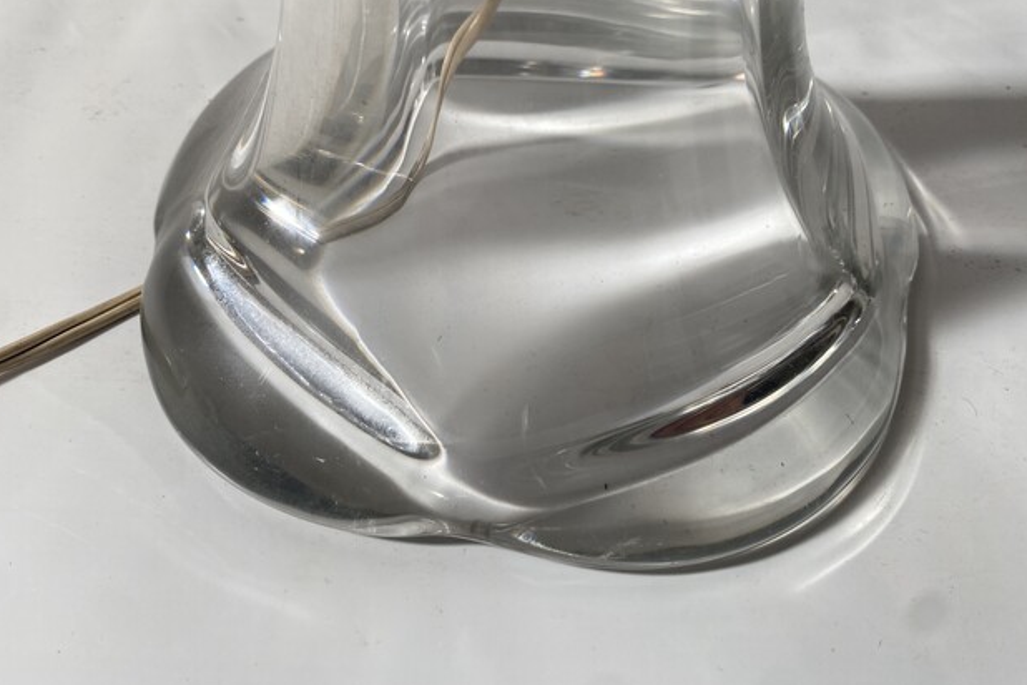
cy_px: 309
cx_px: 510
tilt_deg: -48.7
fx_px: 799
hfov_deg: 65.5
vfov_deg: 46.3
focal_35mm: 28
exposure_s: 1/236
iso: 32
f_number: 1.8
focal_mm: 4.25
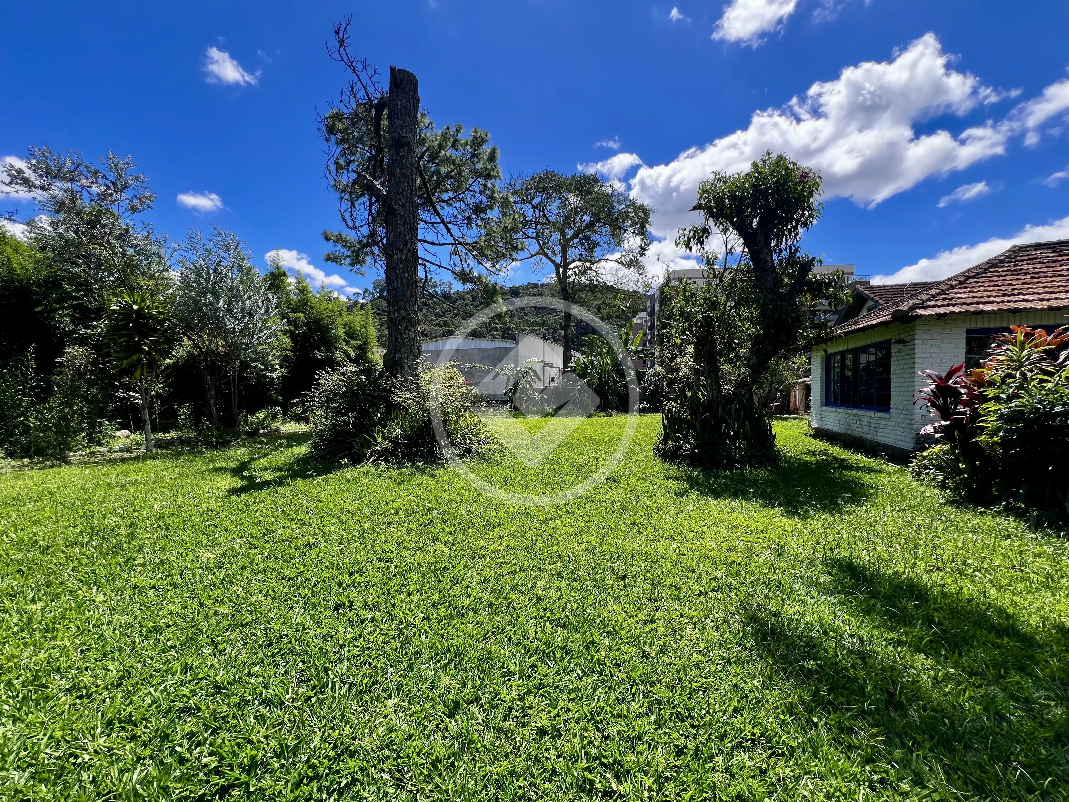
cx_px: 534
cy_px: 401
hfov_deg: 106.2
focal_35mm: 13
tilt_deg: -1.6
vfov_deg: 89.9
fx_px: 401
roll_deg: +0.3
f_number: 1.8
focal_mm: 1.57
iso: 32
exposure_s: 1/758
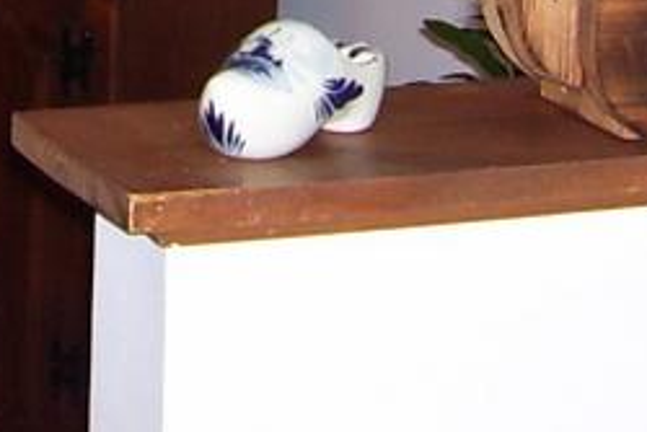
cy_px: -714
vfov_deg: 7.0
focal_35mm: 181
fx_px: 3255
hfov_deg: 11.3
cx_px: 85
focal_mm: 5.6
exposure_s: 1/45
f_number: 2.7
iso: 80
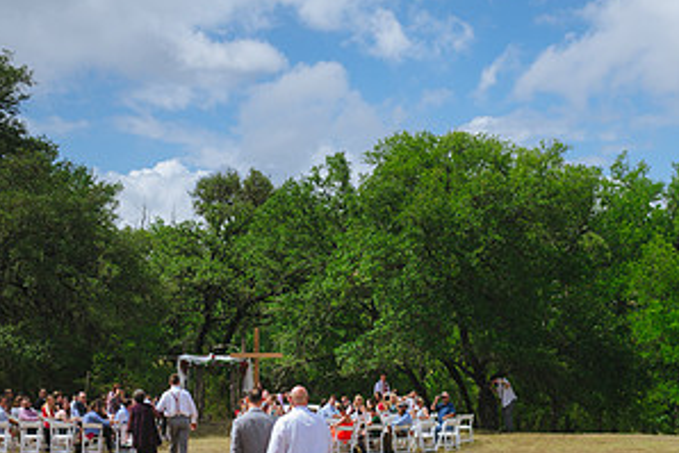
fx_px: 1396
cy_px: 411
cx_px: 497
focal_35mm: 74
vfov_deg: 18.1
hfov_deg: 27.0
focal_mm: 38
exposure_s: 1/1000
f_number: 2.8
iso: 31
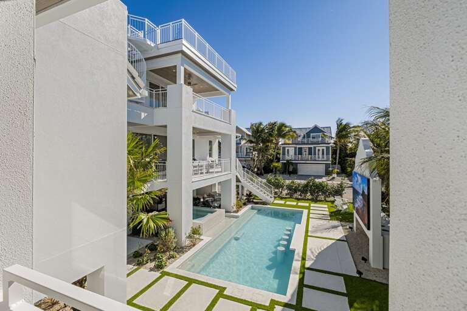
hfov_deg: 100.4
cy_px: 156
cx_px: 234
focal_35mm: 15
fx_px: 195
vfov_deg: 77.3
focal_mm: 10
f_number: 8
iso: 640
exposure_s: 1/3200
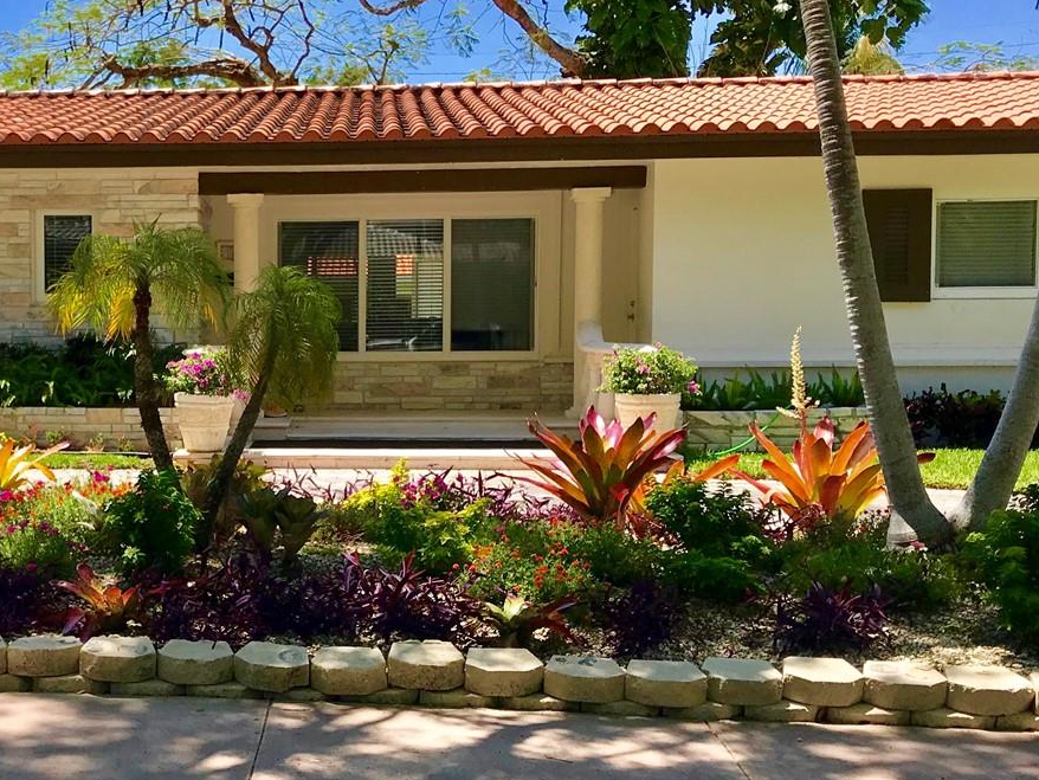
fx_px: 1531
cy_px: 399
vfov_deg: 28.6
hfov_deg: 36.3
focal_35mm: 51
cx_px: 217
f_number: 1.8
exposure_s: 1/1389
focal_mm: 3.99
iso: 20
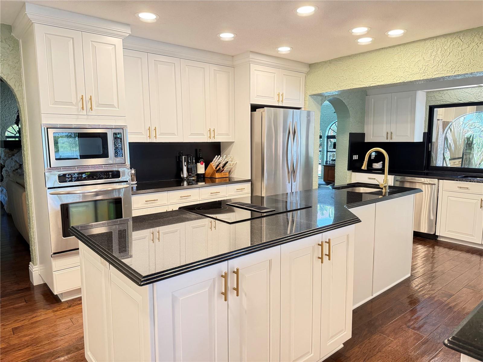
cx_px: 242
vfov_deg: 56.8
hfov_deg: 71.6
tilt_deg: -6.5
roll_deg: +0.3
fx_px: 335
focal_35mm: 24
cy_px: 181
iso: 320
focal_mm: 6.76
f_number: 1.78
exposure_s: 1/60
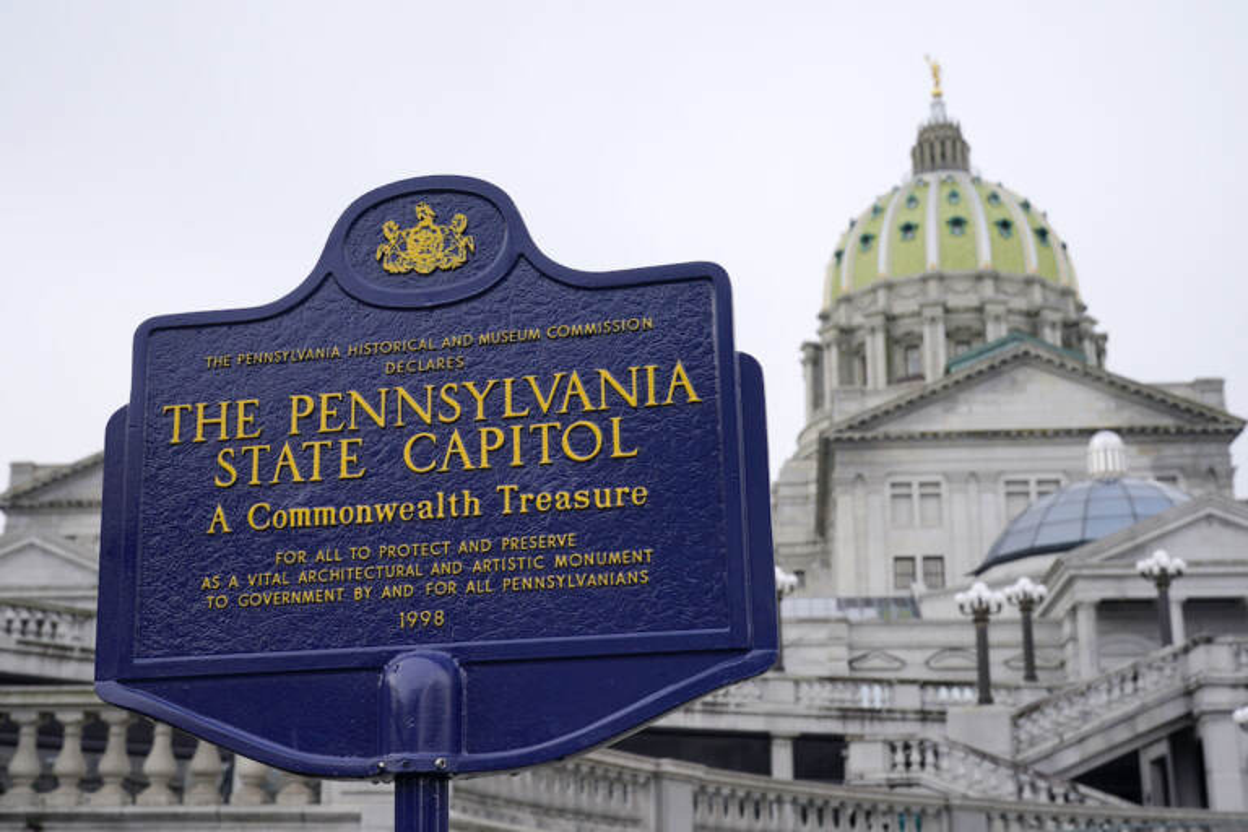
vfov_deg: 28.1
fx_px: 1664
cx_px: 624
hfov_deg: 41.1
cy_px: 416
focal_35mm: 48
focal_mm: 48
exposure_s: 1/160
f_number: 8
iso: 125
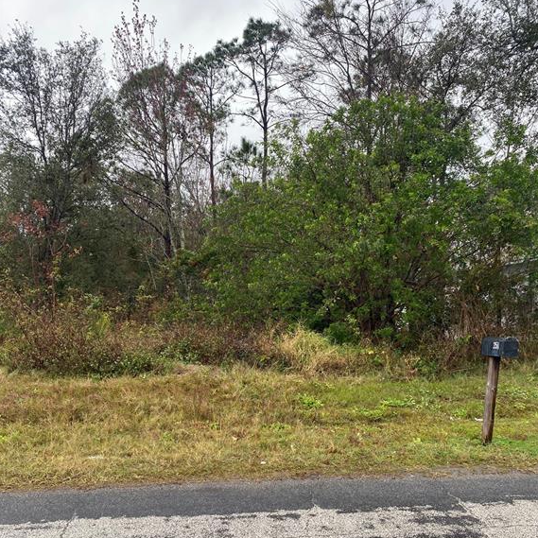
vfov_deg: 52.0
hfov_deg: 52.5
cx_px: 269
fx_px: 545
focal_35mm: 31
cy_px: 338
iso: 32
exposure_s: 1/163
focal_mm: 4.25
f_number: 1.8
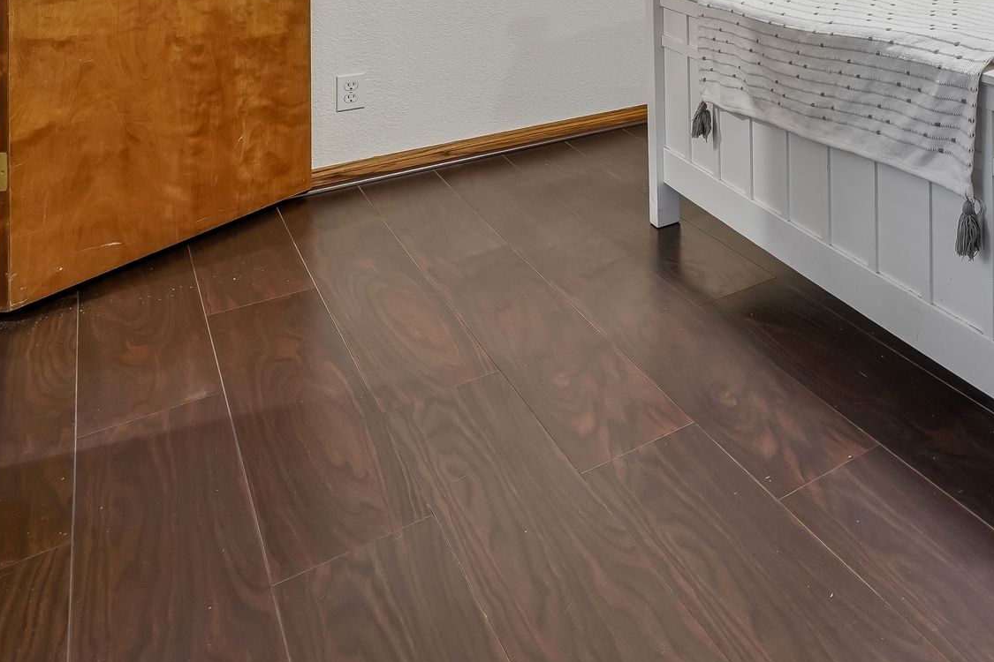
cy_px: -146
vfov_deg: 33.1
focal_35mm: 32
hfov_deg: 40.3
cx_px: 1204
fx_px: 883
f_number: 8
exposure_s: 1/5
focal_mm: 12
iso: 400
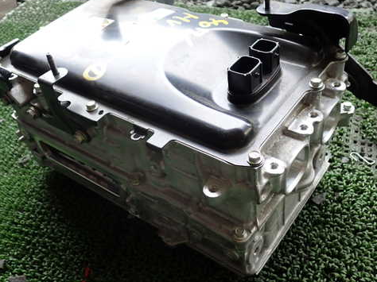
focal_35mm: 38
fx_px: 414
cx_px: 200
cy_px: 141
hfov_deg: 49.0
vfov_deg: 37.7
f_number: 2.3
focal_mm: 5.4
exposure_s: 1/125
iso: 100
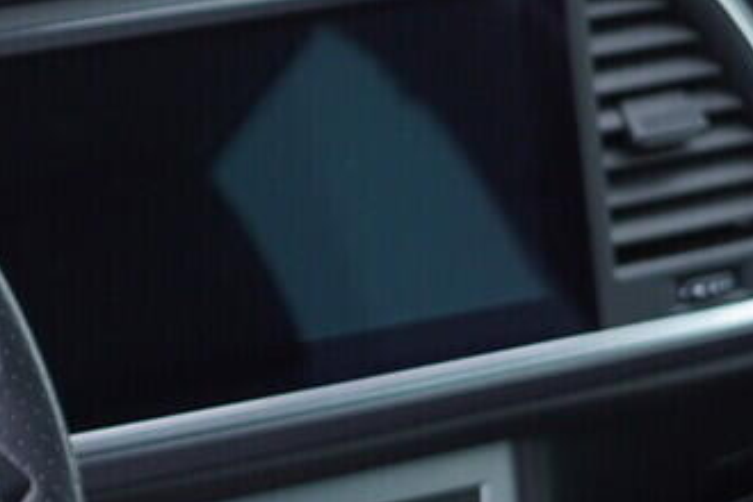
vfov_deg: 8.6
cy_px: 653
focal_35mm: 157
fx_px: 3284
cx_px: -591
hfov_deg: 12.1
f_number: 2.8
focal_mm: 24
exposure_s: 1/40
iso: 160
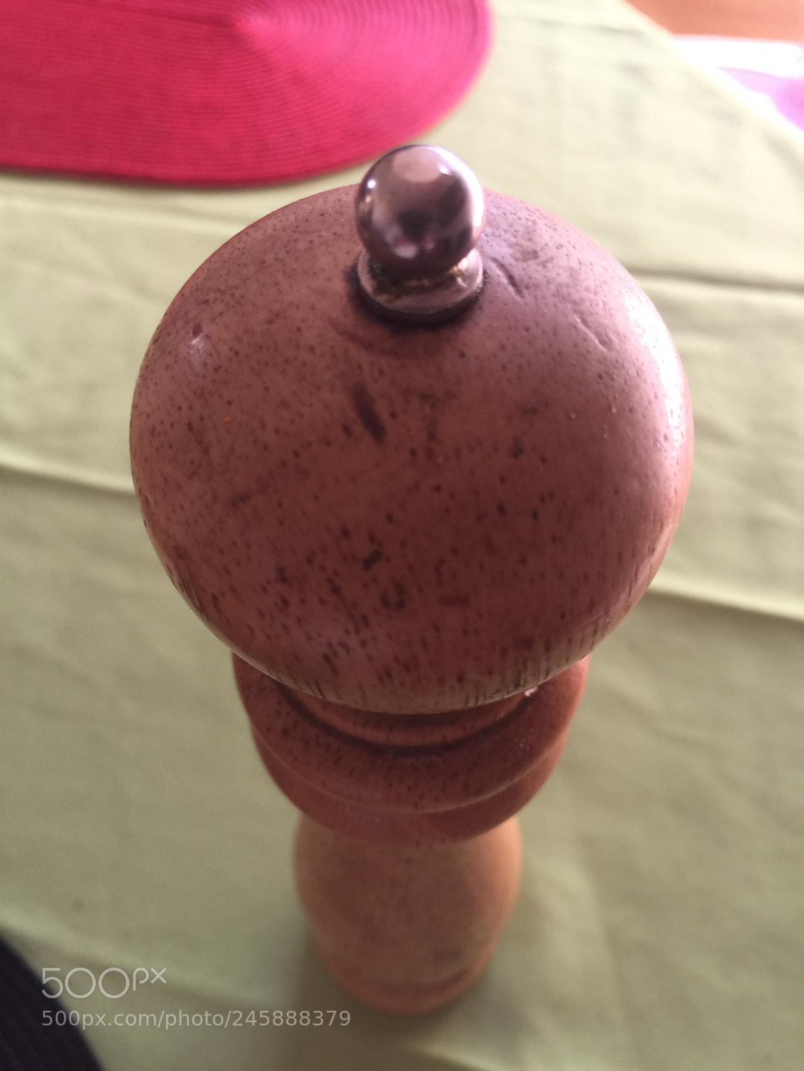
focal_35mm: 29
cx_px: 402
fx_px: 898
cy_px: 536
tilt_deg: -58.4
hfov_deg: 48.2
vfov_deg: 61.7
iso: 32
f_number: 2.2
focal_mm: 4.15
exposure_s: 1/33
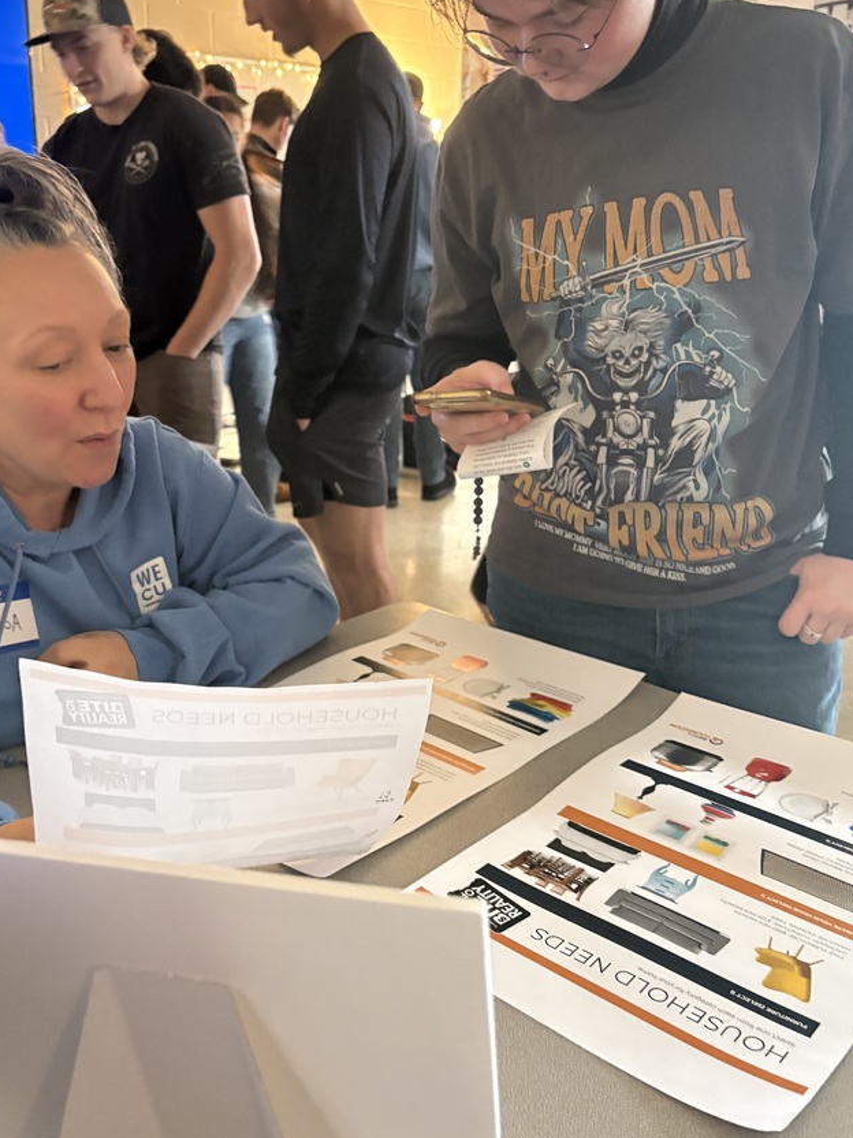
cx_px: 402
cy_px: 488
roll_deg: +0.5
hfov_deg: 44.1
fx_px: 1051
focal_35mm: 32
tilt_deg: -14.1
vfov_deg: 56.6
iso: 640
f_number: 1.6
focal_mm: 5.96
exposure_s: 1/30
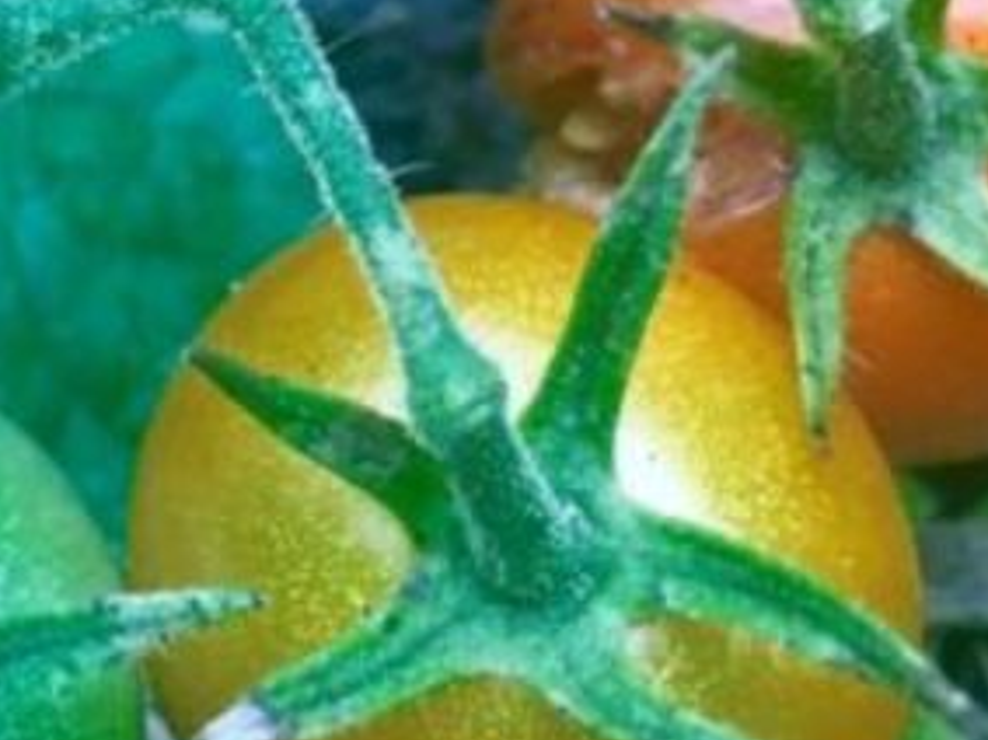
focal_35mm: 123
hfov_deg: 15.3
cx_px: -255
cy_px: -370
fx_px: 3509
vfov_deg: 11.5
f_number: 2.2
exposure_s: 1/30
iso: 32
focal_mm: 4.15
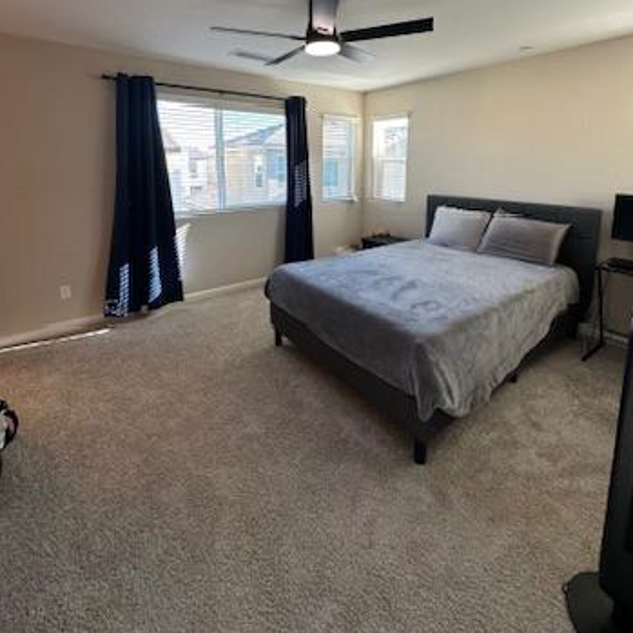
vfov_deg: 81.4
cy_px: 216
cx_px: 325
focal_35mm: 17
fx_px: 352
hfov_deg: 84.0
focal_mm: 2.22
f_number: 2.2
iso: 80
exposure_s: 1/120
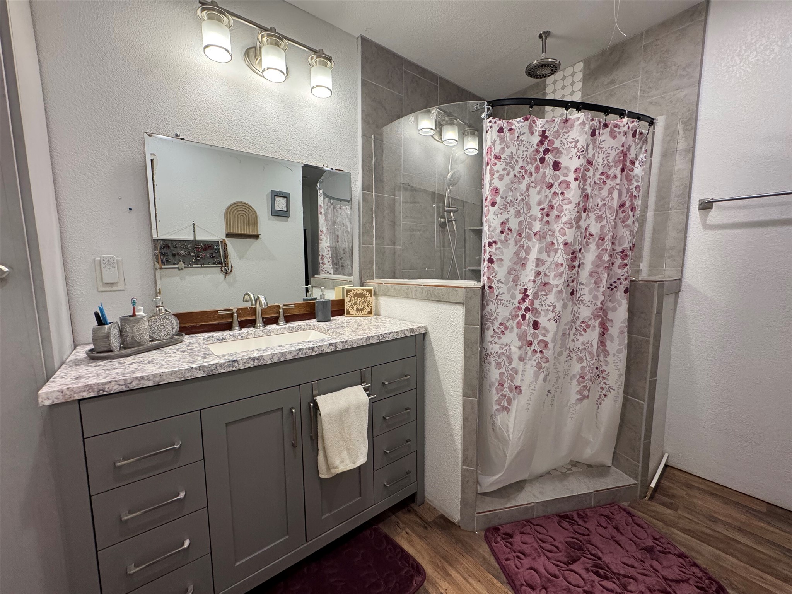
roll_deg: -0.2
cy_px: 297
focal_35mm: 14
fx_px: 320
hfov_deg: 102.1
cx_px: 396
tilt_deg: -6.5
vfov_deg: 85.7
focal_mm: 2.22
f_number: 2.2
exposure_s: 1/120
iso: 250
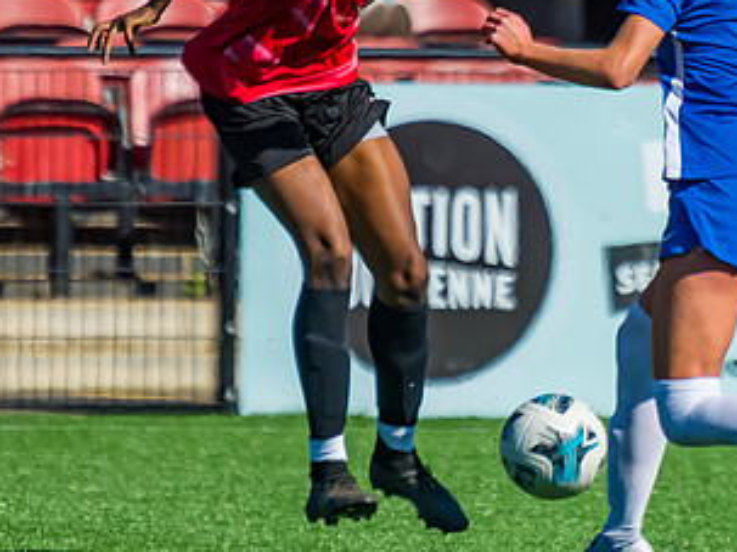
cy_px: 321
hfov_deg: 1.8
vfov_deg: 1.4
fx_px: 23325
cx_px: 724
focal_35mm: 1096
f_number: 4
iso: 400
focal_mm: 280
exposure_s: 1/8000
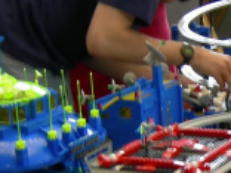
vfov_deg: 10.0
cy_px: 109
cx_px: 289
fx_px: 988
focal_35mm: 148
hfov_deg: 13.0
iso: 64
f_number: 2.7
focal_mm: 7.5
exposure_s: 1/7.2
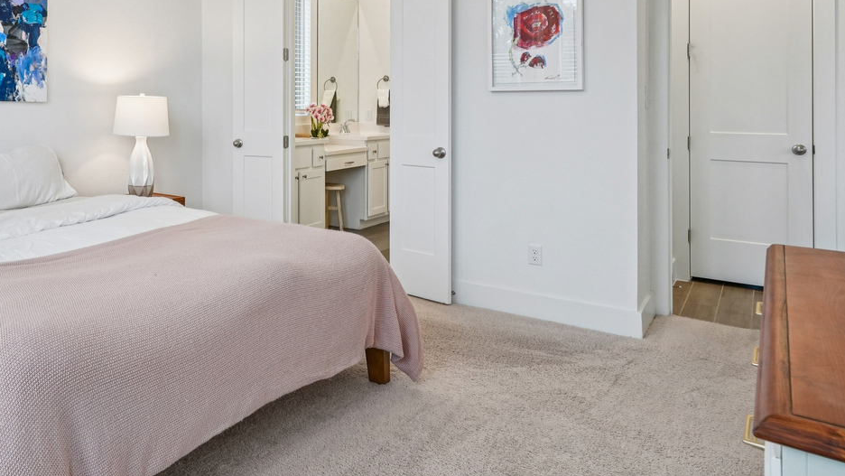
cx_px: 174
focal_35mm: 29
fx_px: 650
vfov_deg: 38.2
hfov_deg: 60.9
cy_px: 71
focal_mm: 16
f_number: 8
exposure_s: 1/60
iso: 800
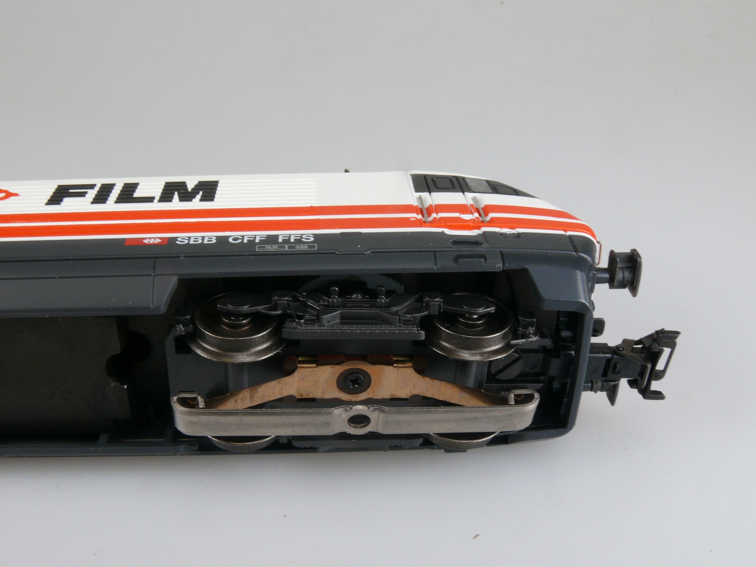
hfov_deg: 45.8
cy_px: 284
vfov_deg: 35.1
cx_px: 378
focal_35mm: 41
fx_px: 895
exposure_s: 1/8
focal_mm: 8.2
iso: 100
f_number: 11
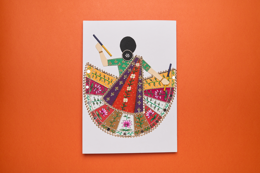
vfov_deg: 35.0
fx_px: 274
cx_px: 130
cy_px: 86
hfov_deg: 50.7
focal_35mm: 38
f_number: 9
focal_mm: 38
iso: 100
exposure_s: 1/100
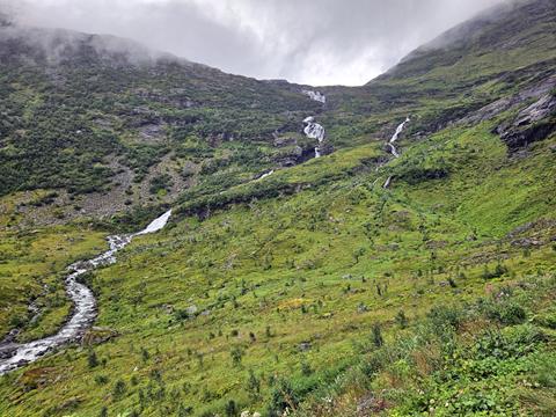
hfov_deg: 73.9
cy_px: 208
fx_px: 369
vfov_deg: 58.9
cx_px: 278
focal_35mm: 23
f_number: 1.8
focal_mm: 5.4
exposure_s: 1/180
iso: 40
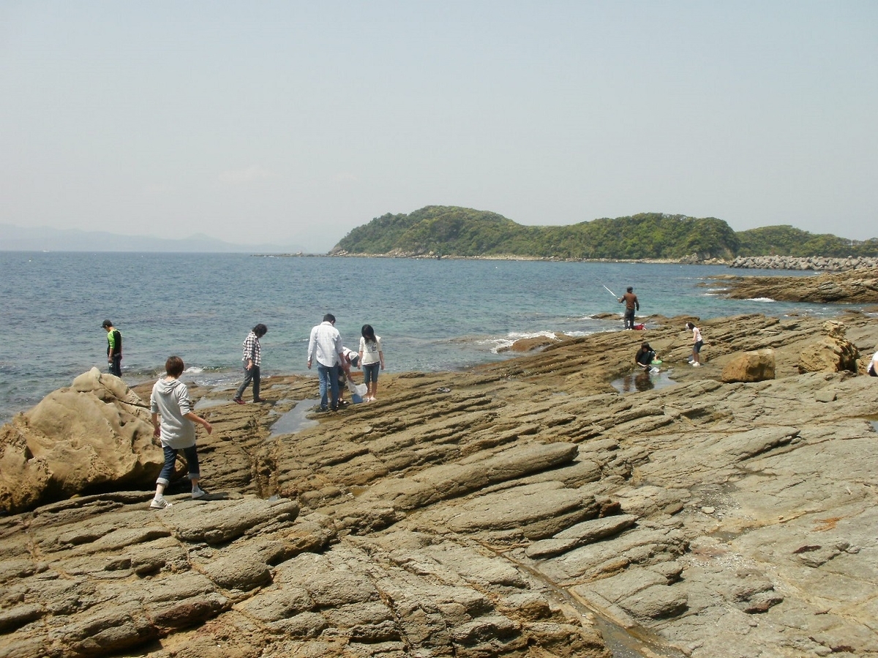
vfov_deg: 39.7
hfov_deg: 51.4
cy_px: 329
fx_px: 913
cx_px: 439
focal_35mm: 36
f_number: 5.6
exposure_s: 1/500
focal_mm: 6.3
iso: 100
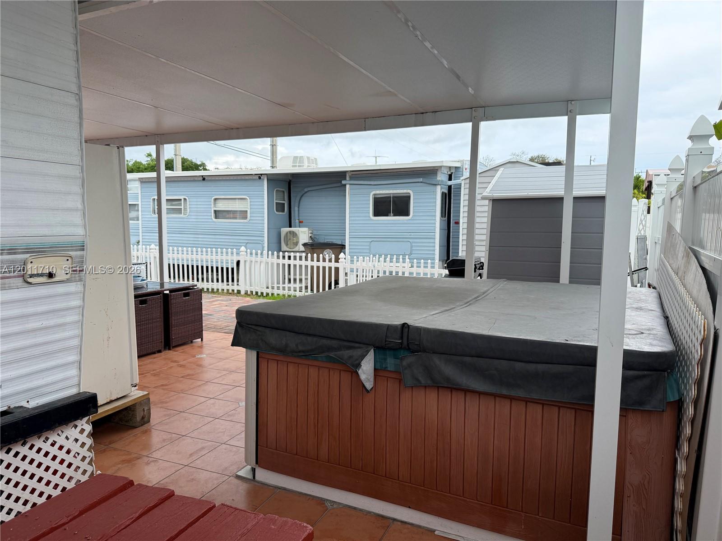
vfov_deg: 56.8
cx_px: 361
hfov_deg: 71.6
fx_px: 501
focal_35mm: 24
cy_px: 270
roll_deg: -1.4
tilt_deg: -5.7
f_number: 1.78
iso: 100
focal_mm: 6.76
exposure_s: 1/1689
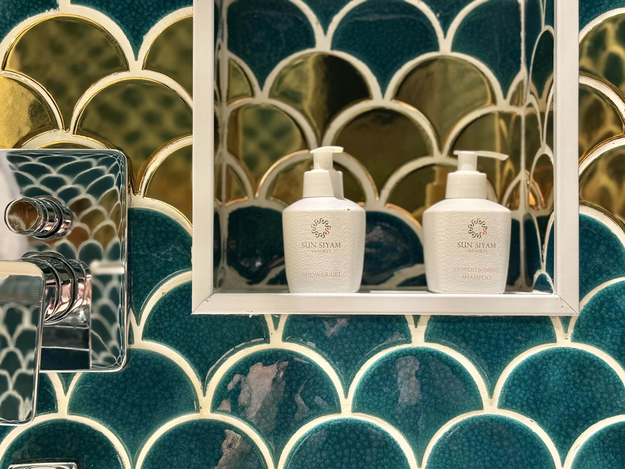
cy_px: 234
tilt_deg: +0.0
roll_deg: +0.0
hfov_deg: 39.7
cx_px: 312
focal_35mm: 48
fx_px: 867
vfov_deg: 30.3
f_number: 1.78
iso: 400
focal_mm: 6.86
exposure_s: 1/33
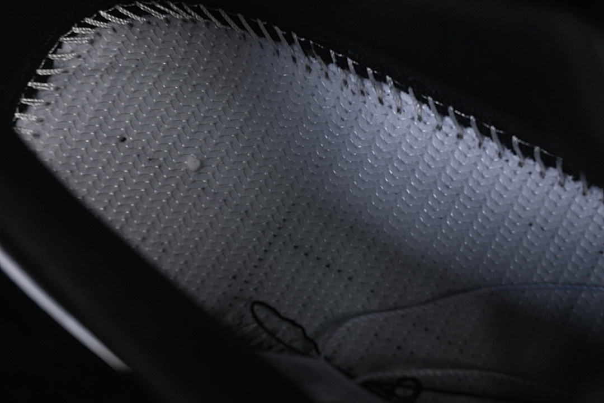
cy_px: 202
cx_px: 302
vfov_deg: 18.2
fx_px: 1258
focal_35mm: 75
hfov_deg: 27.0
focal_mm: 50
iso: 160
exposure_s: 1/50
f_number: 6.3
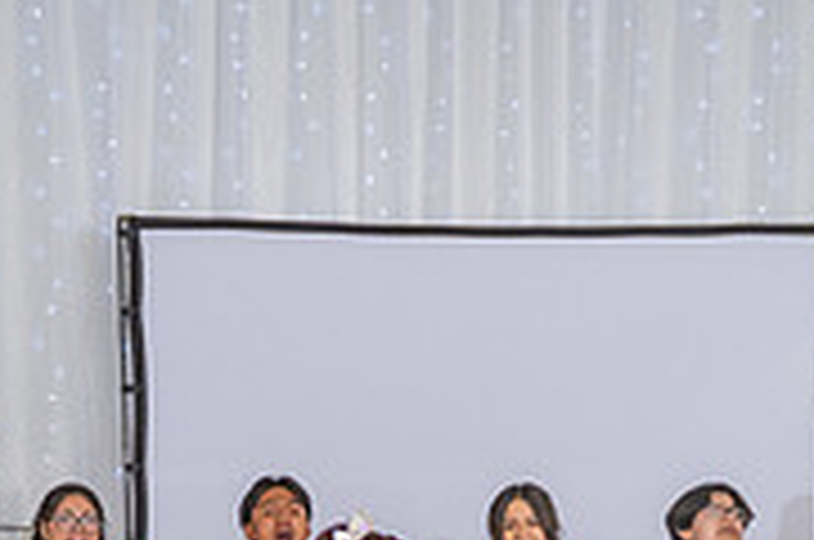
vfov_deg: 10.4
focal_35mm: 121
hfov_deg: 17.0
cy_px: 1072
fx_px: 2731
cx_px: 411
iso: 500
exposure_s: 1/200
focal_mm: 24
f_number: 3.5
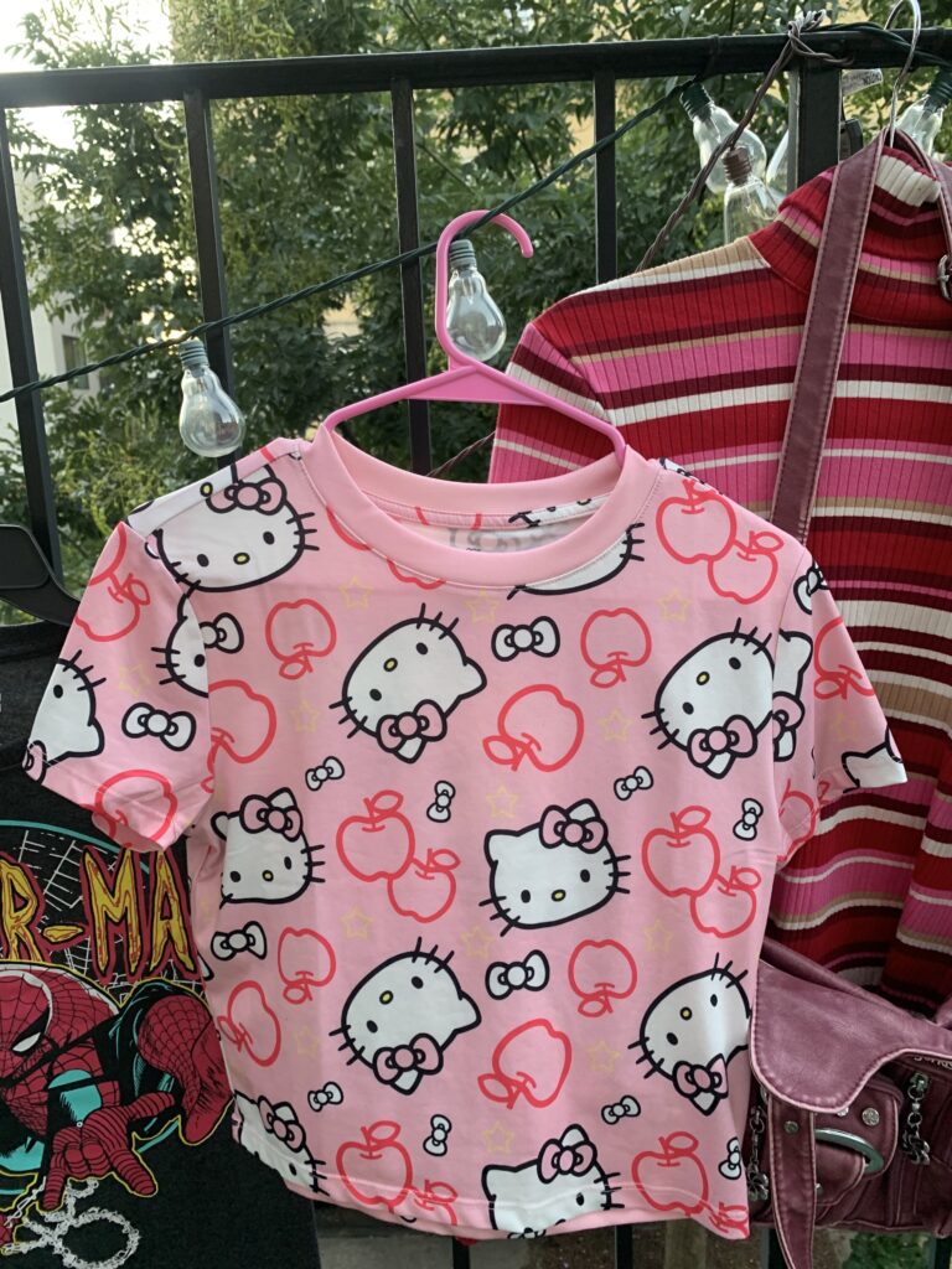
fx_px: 953
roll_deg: +2.2
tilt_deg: -11.2
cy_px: 634
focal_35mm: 26
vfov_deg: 67.3
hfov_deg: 53.1
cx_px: 476
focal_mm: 4.25
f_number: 1.8
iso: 125
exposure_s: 1/60
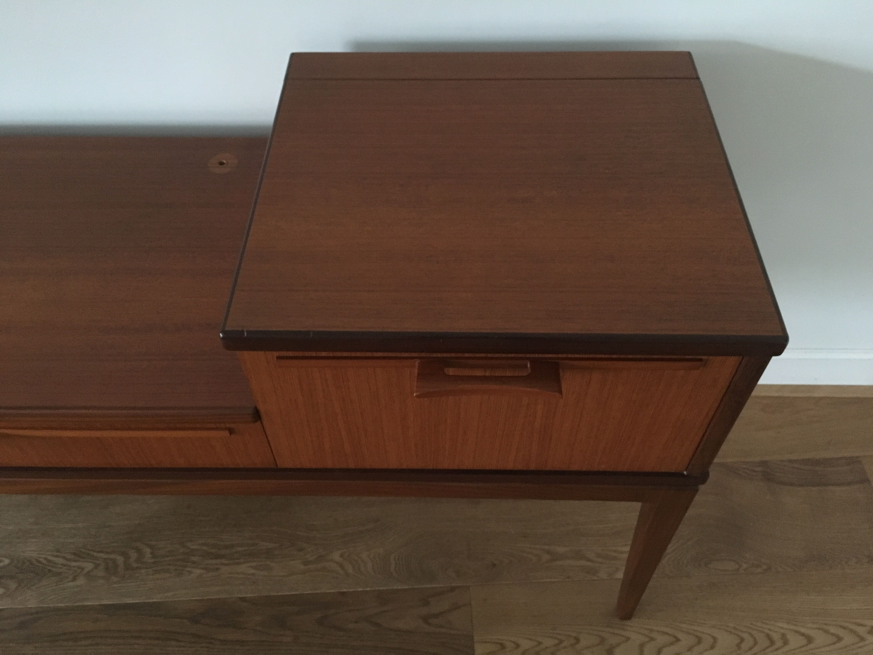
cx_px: 436
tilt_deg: -51.3
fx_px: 731
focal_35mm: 29
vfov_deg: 48.2
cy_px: 328
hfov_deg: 61.7
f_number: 2.2
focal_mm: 4.15
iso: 500
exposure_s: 1/17
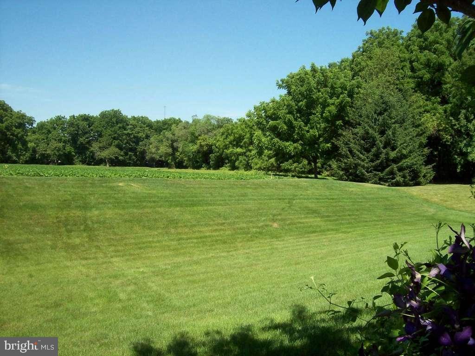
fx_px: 494
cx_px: 238
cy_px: 178
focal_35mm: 36
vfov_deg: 39.7
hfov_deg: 51.4
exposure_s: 1/434
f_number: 4.8
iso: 80
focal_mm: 6
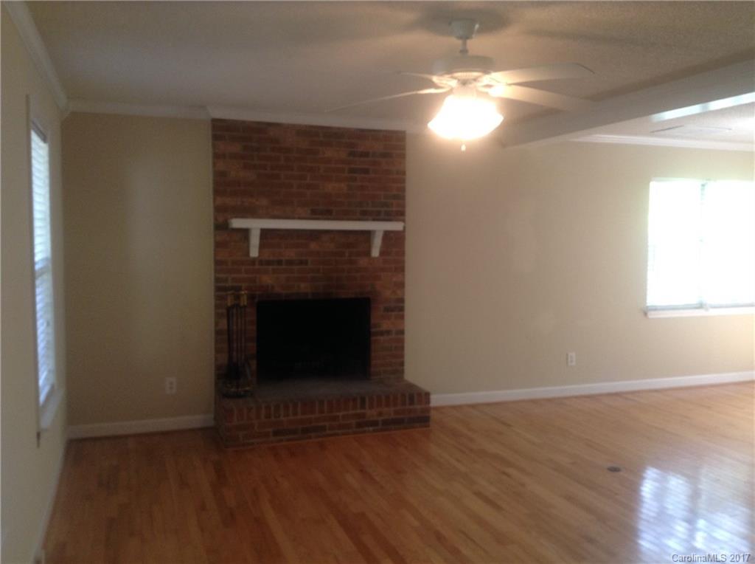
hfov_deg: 55.4
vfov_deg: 42.8
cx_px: 378
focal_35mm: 33
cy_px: 282
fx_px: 718
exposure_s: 1/24
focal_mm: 3.3
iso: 64
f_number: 2.4
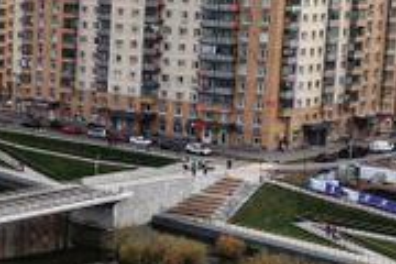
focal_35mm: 109
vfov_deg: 12.6
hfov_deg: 16.0
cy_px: 158
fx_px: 1199
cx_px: -307
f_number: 2.8
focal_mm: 14.45
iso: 200
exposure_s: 1/80
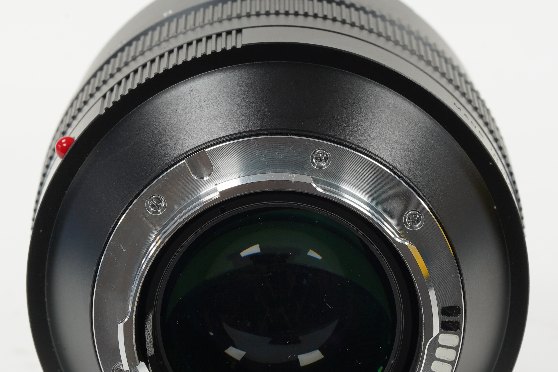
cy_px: 159
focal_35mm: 192
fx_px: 2976
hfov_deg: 10.7
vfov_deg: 7.2
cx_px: 276
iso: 200
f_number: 16
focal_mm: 90
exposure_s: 1/1.25
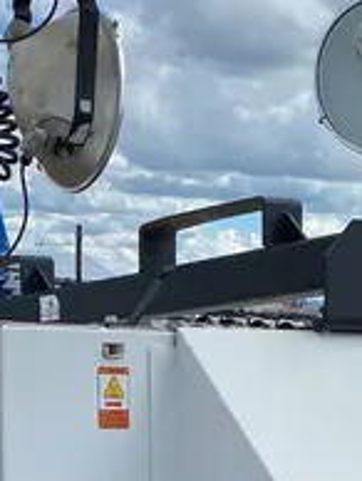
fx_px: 1363
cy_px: 547
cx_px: 82
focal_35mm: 98
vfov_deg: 19.1
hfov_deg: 15.0
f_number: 1.8
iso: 32
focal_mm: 4.25
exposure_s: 1/3125
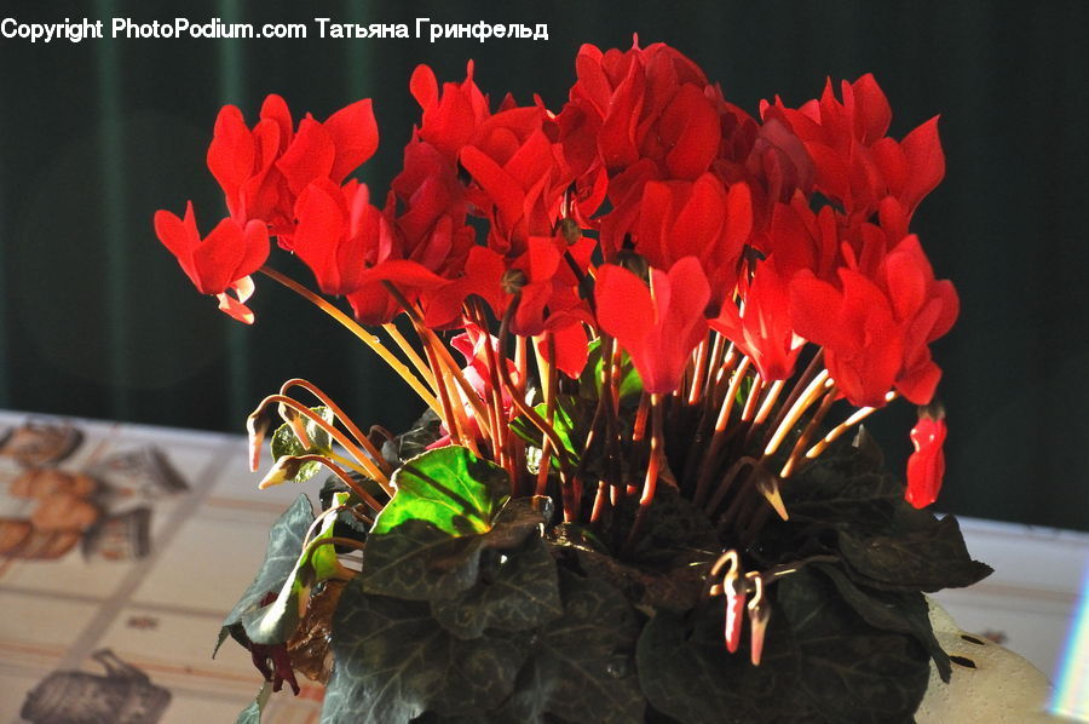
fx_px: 3626
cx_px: 544
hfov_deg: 17.1
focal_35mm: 120
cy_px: 362
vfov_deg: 11.4
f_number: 5.6
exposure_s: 1/125
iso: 1250
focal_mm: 80
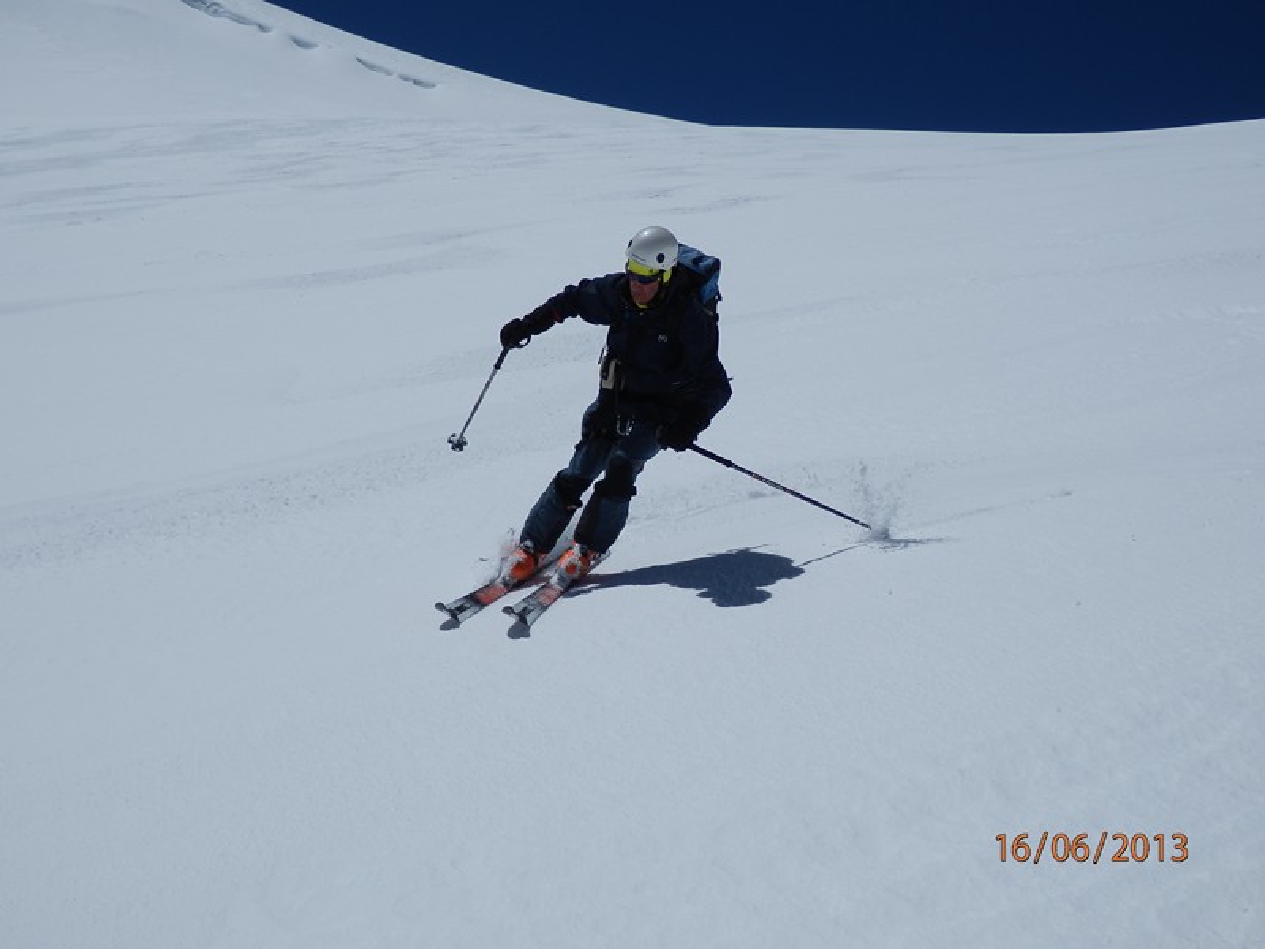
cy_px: 474
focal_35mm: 45
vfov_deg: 32.2
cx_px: 632
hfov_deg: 42.1
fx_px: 1644
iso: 80
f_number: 10.8
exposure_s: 1/640
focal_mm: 8
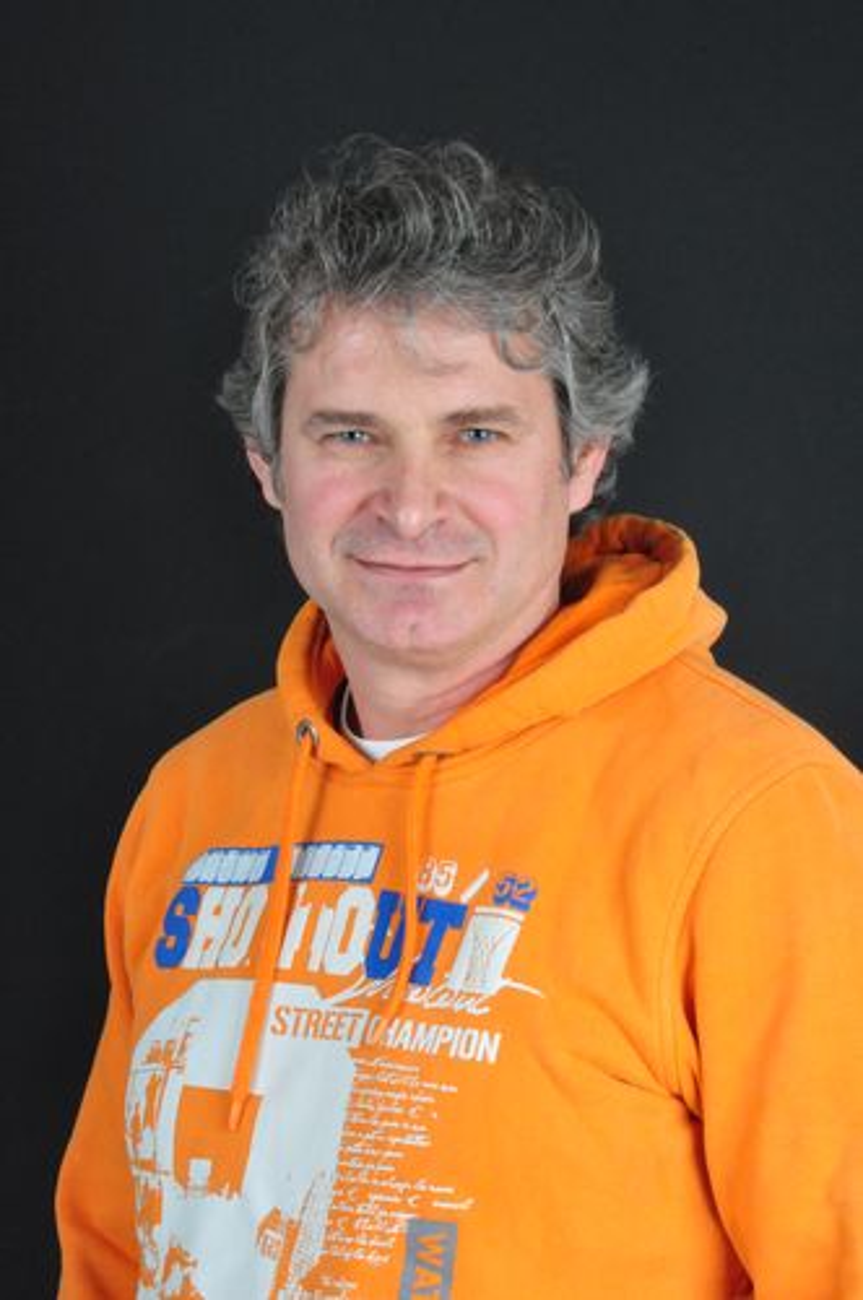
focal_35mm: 120
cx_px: 432
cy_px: 650
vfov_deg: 17.1
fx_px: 4327
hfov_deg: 11.4
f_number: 25
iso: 3200
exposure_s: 1/125
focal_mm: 80
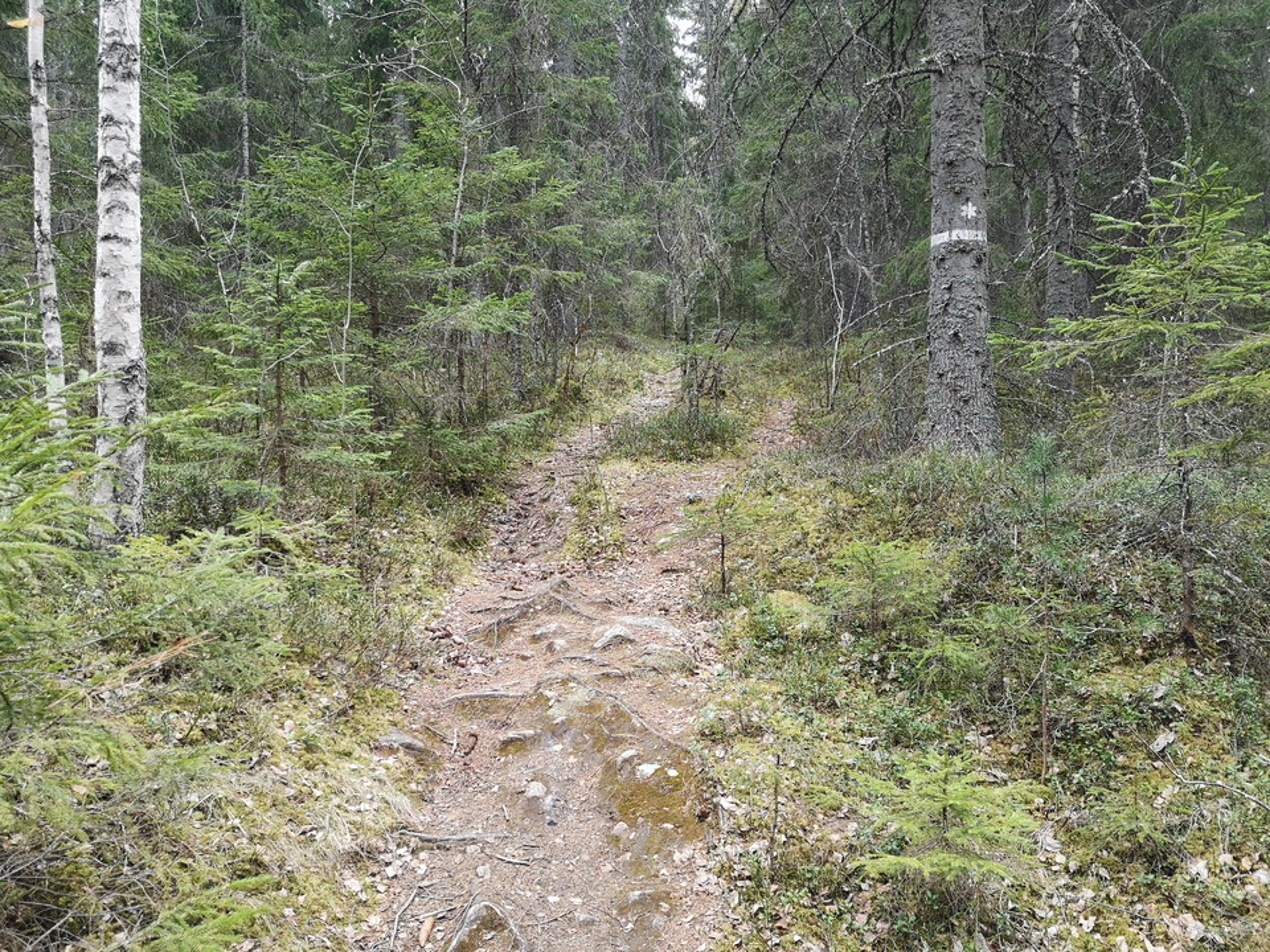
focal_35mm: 27
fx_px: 991
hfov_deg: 65.3
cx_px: 635
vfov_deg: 51.4
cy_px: 476
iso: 64
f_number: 1.8
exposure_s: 1/180
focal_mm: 3.95
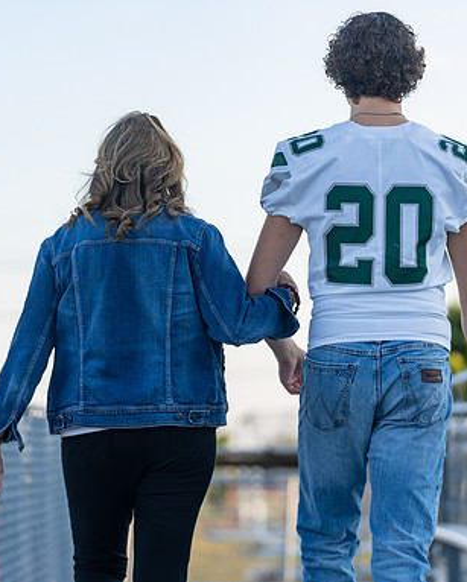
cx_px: 205
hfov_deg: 9.5
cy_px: 291
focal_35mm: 162
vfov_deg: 11.9
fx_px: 2795
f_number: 2.8
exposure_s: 1/640
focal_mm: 114
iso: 125
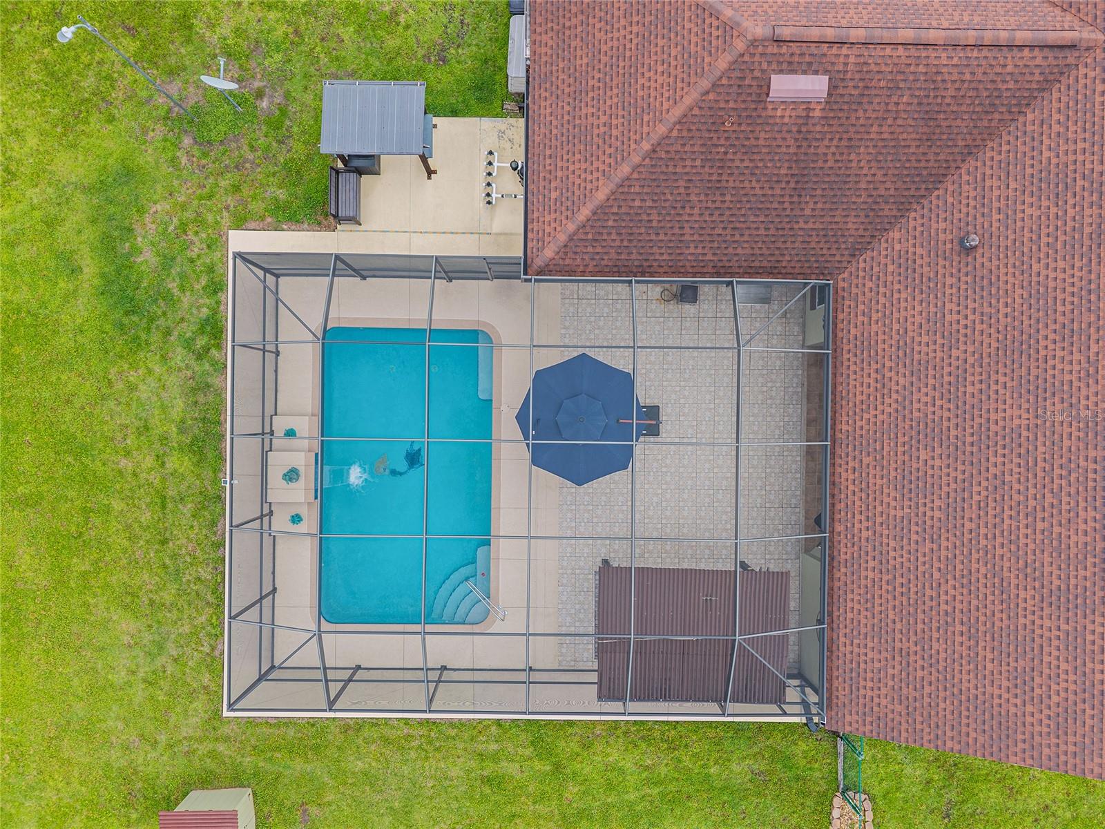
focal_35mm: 24
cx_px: 552
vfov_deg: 56.8
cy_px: 414
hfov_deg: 71.6
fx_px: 766
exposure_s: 1/180
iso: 100
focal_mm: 8.67
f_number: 1.8
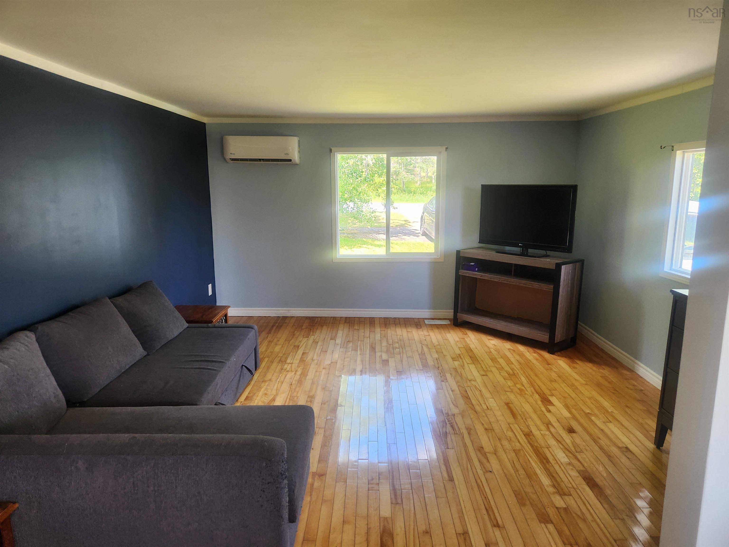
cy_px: 274
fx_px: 484
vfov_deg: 58.9
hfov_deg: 73.9
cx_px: 364
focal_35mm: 23
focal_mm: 5.4
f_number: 1.8
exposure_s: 1/180
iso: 200
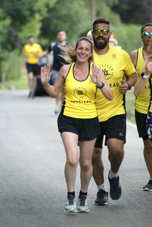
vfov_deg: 4.9
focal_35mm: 420
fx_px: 2655
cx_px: 76
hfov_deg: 3.3
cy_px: 114
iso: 1600
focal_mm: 280
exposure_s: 1/400
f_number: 5.6
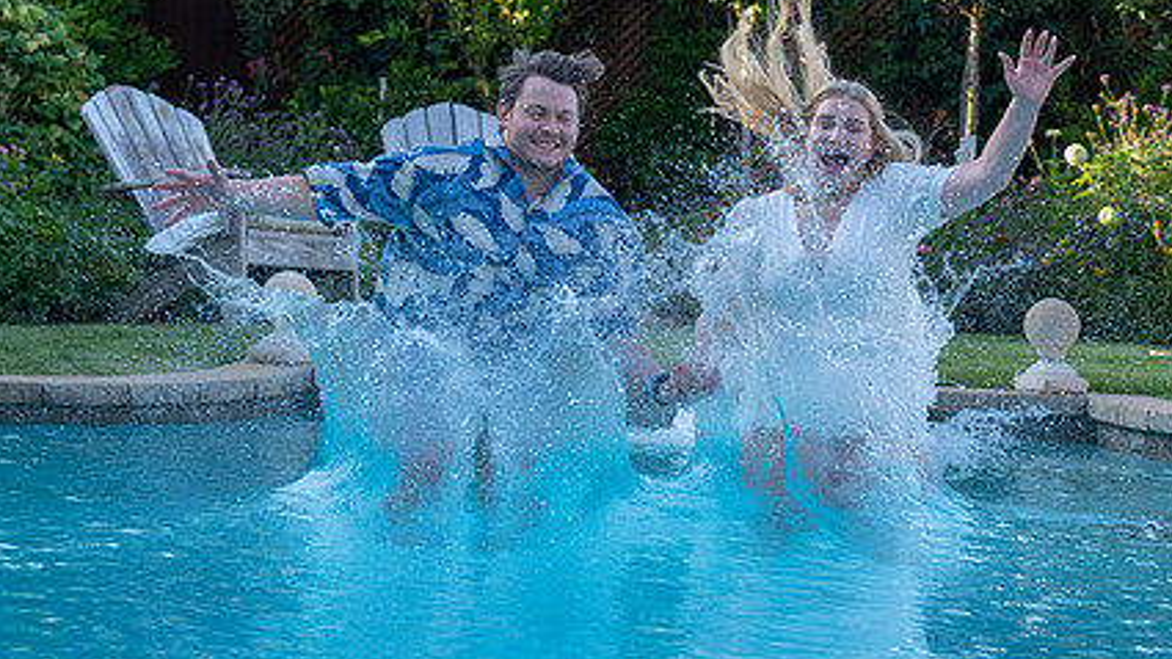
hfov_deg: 21.3
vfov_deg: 12.1
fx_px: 3107
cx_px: 703
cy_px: 247
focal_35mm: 100
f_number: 3.5
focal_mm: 70
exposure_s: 1/1000
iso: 400
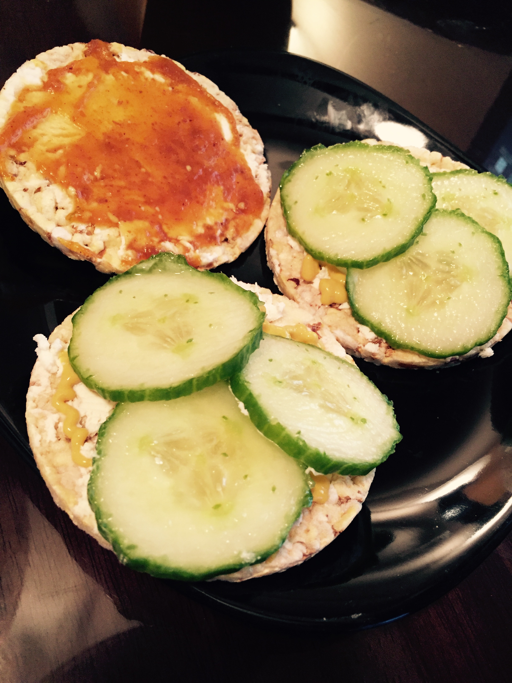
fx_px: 572
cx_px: 256
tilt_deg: -55.9
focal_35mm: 29
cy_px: 342
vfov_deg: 61.7
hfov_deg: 48.2
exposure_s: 1/24
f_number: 2.2
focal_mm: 4.15
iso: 250
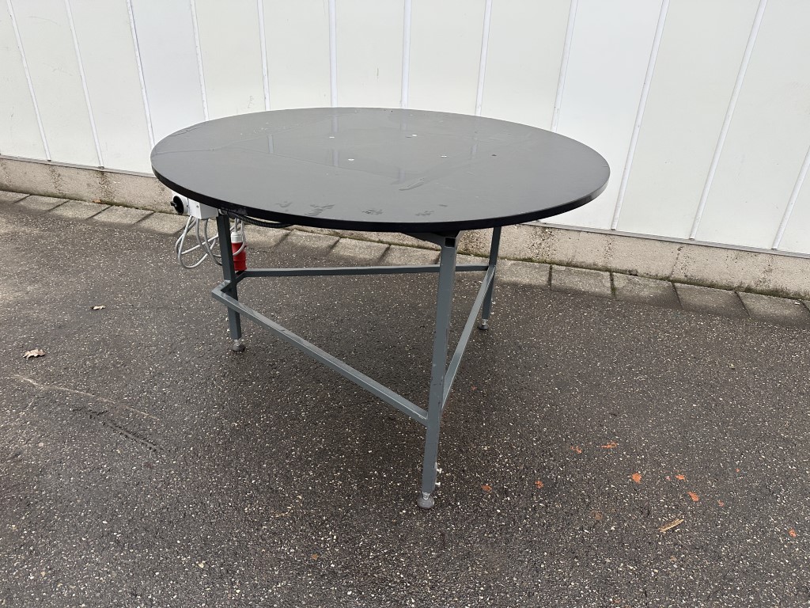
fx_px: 562
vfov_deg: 56.8
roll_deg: -2.7
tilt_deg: -27.8
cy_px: 304
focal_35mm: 24
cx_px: 405
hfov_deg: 71.6
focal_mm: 6.86
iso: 250
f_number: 1.78
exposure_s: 1/85
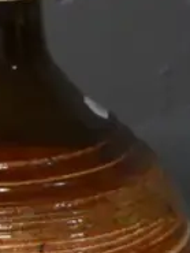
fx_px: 1857
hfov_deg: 5.8
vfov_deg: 7.7
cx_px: -21
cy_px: -56
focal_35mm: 254
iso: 3200
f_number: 5
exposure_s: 1/125
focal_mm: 23
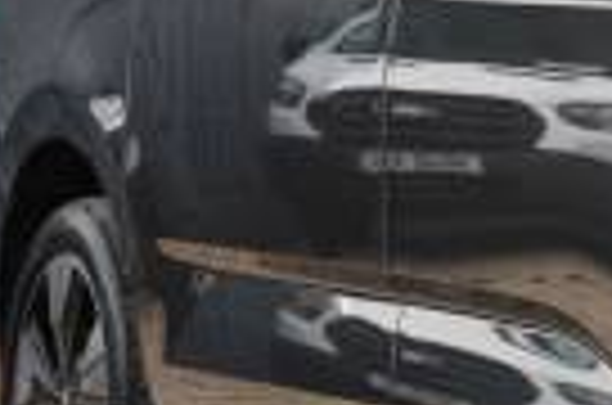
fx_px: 5331
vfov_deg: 4.3
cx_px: 1242
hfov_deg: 6.4
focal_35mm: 314
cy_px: -27
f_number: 4.5
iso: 100
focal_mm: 66.7
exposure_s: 1/200
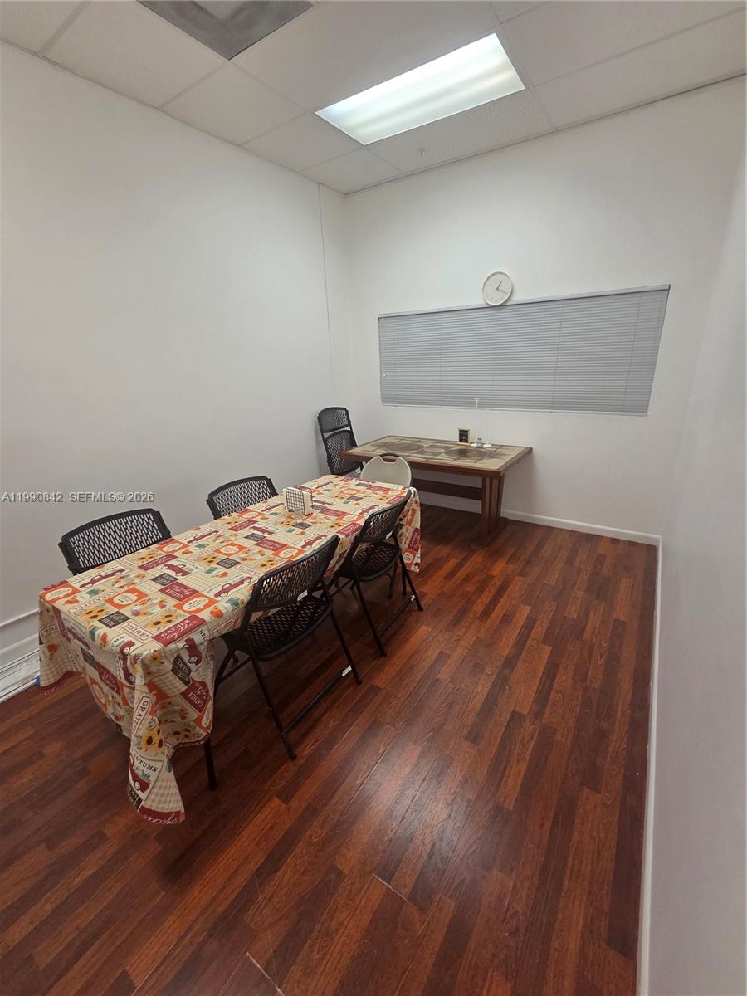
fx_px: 374
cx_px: 374
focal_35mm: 13
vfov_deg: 106.2
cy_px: 498
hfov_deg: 89.9
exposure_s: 1/120
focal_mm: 2.2
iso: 200
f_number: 2.2
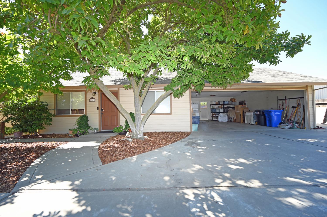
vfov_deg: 81.1
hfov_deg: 104.3
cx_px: 164
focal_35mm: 14
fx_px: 127
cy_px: 108
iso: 100
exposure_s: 1/100
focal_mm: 14
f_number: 5
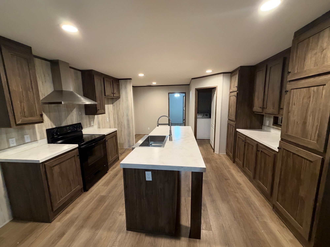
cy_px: 124
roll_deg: +1.7
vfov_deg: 85.7
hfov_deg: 102.1
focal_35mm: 14
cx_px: 165
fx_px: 133
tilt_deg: -9.2
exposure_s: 1/60
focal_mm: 2.22
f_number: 2.2
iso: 500
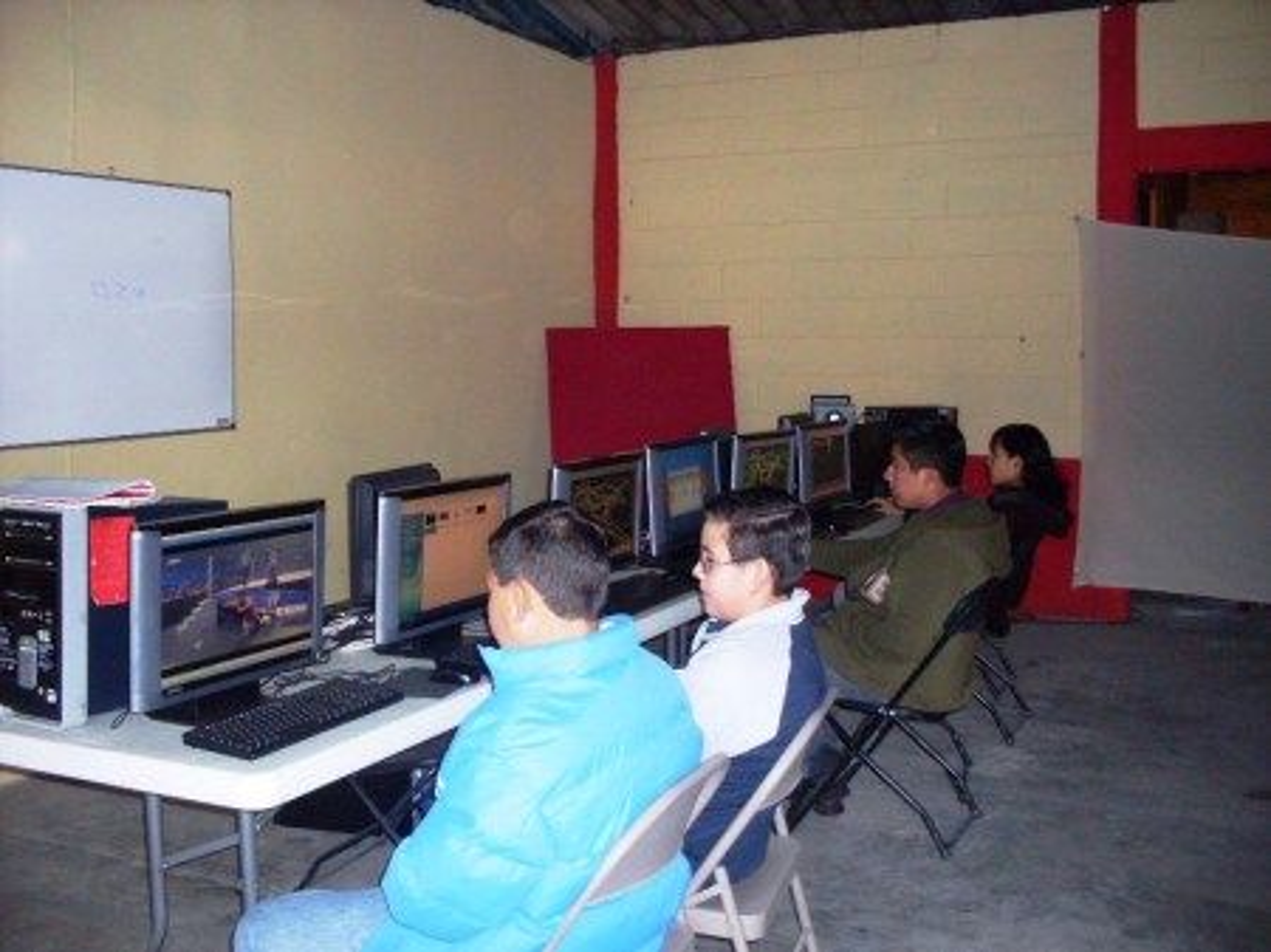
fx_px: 1395
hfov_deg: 49.0
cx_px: 636
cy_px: 476
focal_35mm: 38
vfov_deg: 37.7
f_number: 2.8
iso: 240
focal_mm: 6.3
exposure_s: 1/45
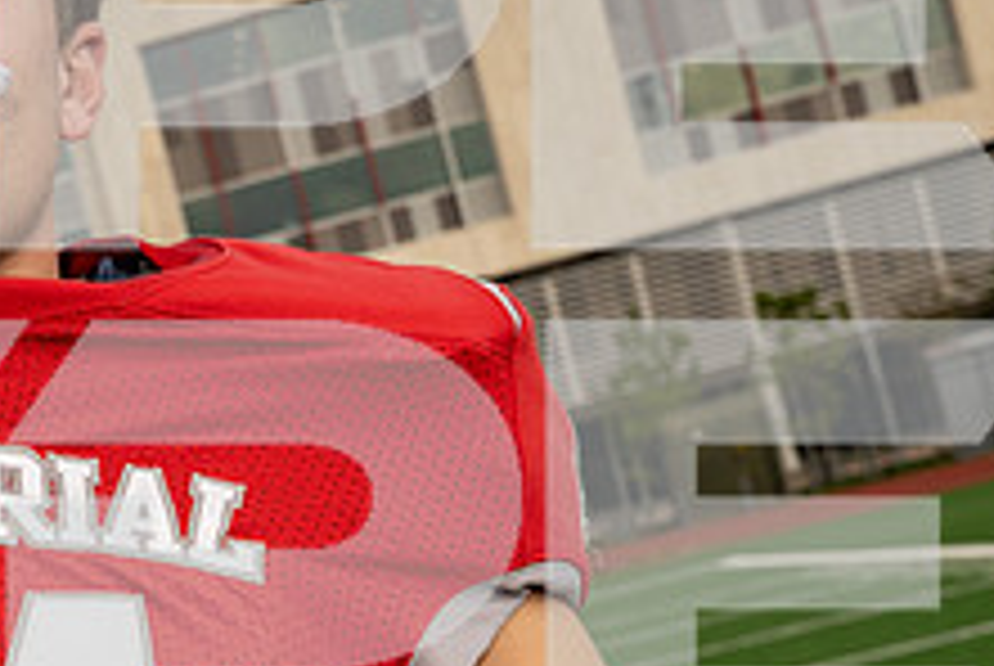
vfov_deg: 11.6
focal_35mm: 118
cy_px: 560
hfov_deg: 16.8
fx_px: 3262
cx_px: -81
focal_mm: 45
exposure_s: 1/250
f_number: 8
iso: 200
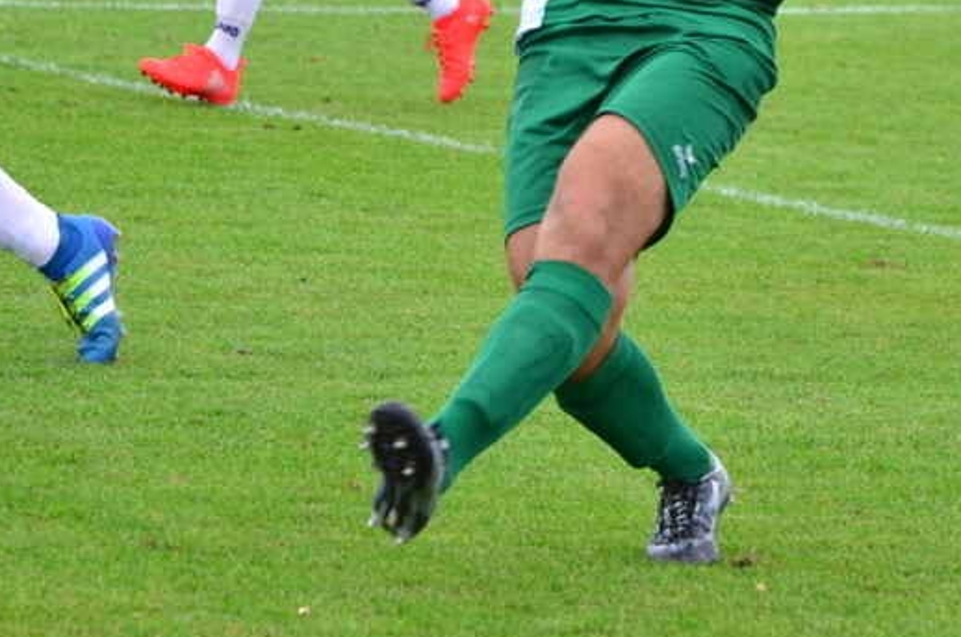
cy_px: -83
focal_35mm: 424
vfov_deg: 3.2
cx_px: 801
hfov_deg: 4.9
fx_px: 11294
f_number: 6.3
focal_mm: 122
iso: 800
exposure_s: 1/500
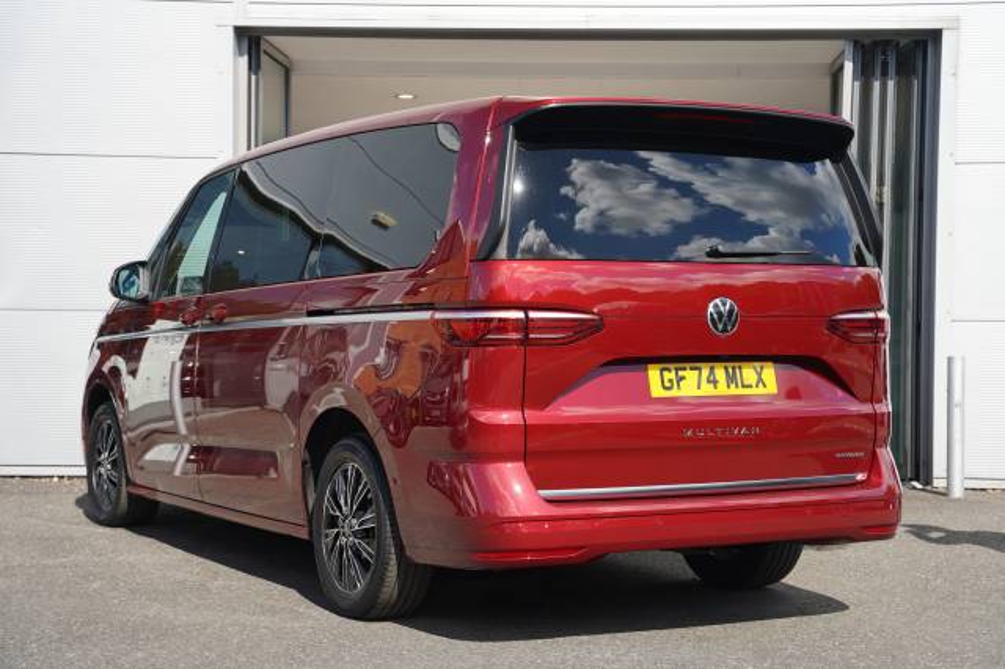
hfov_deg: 34.6
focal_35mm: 58
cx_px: 502
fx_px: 1615
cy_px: 334
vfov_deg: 23.4
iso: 100
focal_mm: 57.9
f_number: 4.5
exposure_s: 1/250
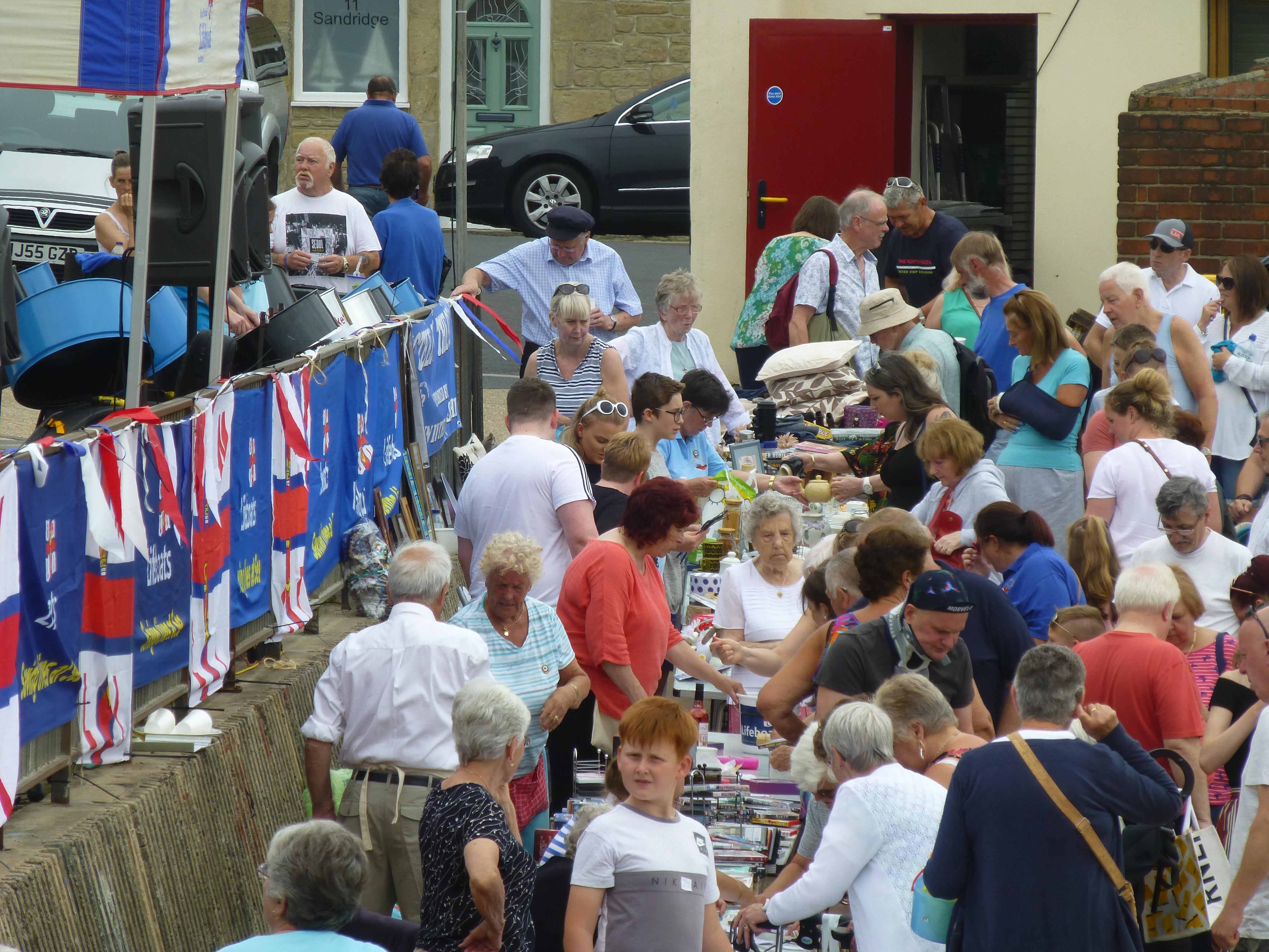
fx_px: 10595
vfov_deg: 5.1
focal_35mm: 289
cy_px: 476
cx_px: 634
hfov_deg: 6.9
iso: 100
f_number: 5.9
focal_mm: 51.5
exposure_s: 1/250
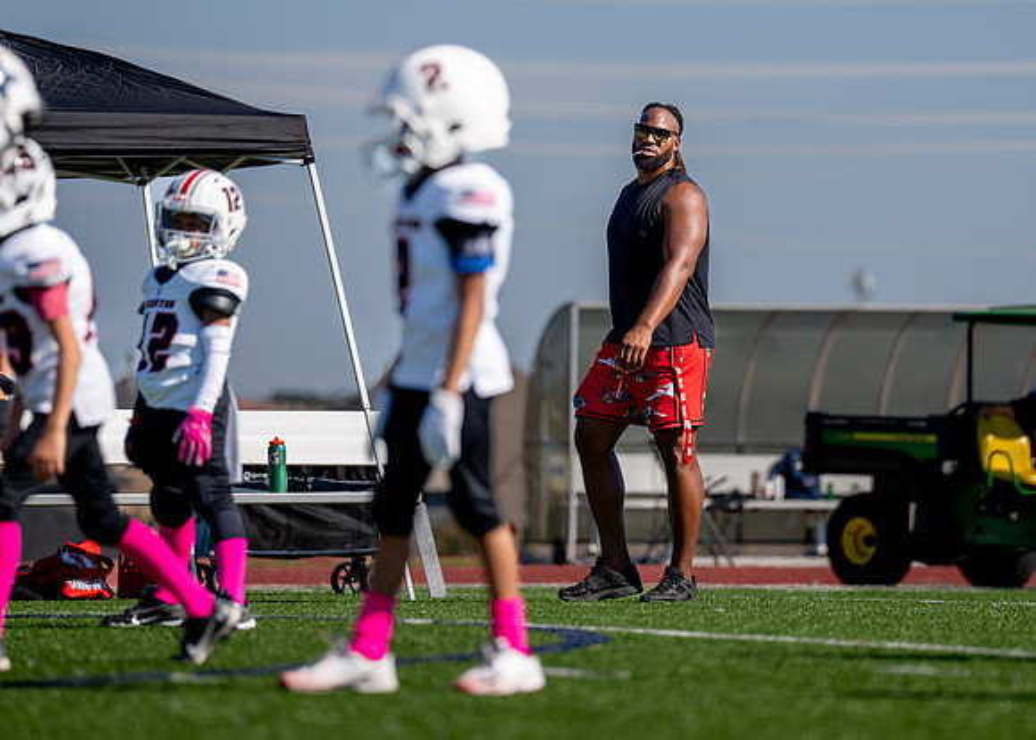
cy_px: 274
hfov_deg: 6.7
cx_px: 672
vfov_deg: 4.8
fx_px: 8782
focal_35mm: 299
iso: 160
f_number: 2.8
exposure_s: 1/4000
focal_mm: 200
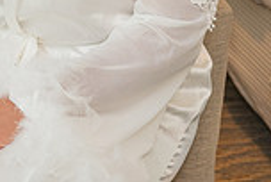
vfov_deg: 8.4
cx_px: -96
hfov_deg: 12.4
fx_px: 1199
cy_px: -129
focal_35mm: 159
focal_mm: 41
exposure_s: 1/100
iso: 500
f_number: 4.5
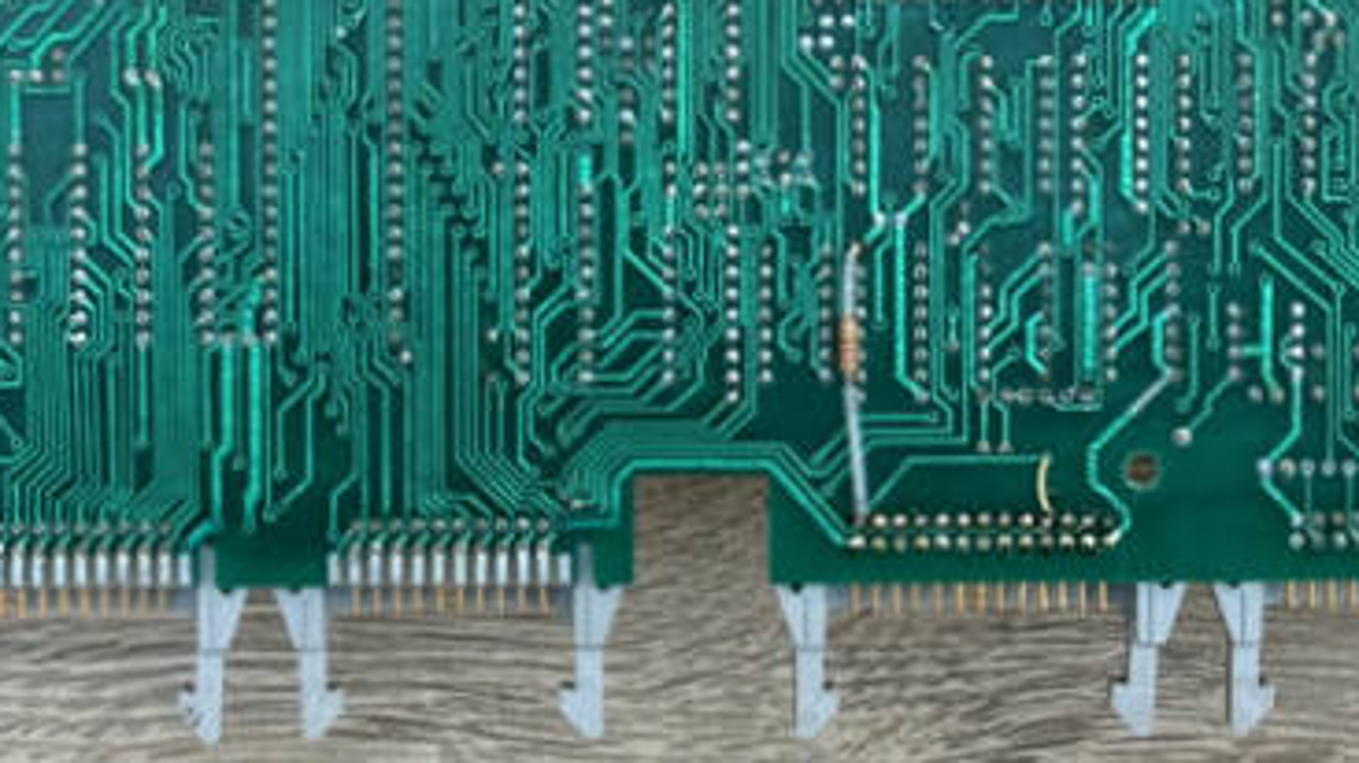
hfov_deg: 18.8
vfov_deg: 10.3
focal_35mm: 114
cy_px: -315
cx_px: 515
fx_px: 4106
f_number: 1.8
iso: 100
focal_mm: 6.8
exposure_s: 1/110
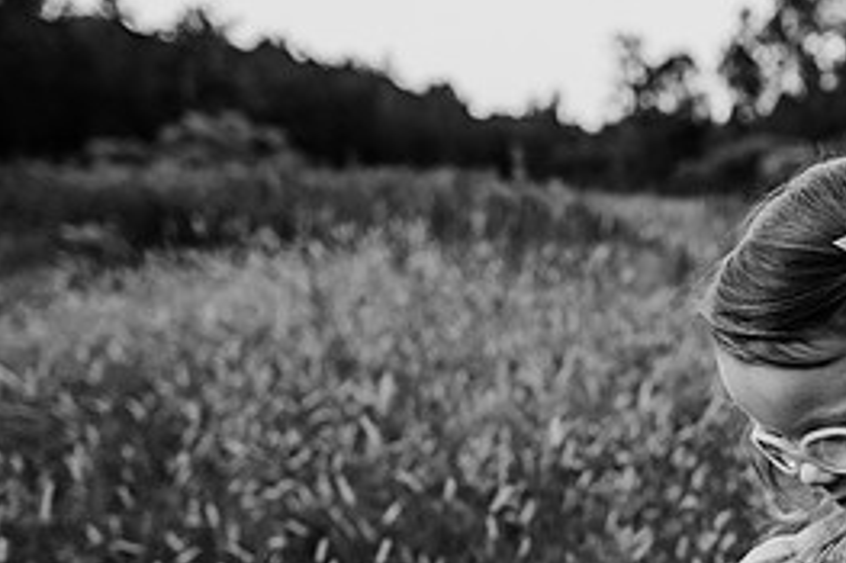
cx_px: 775
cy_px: 545
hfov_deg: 35.2
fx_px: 1245
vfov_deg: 24.5
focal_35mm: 53
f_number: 2.8
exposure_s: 1/500
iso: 400
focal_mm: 24
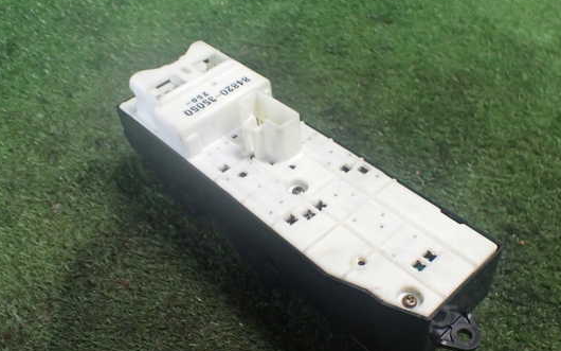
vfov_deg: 35.2
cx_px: 294
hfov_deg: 54.0
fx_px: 550
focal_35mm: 36
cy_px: 206
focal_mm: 5.4
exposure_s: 1/60
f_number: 2.3
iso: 800
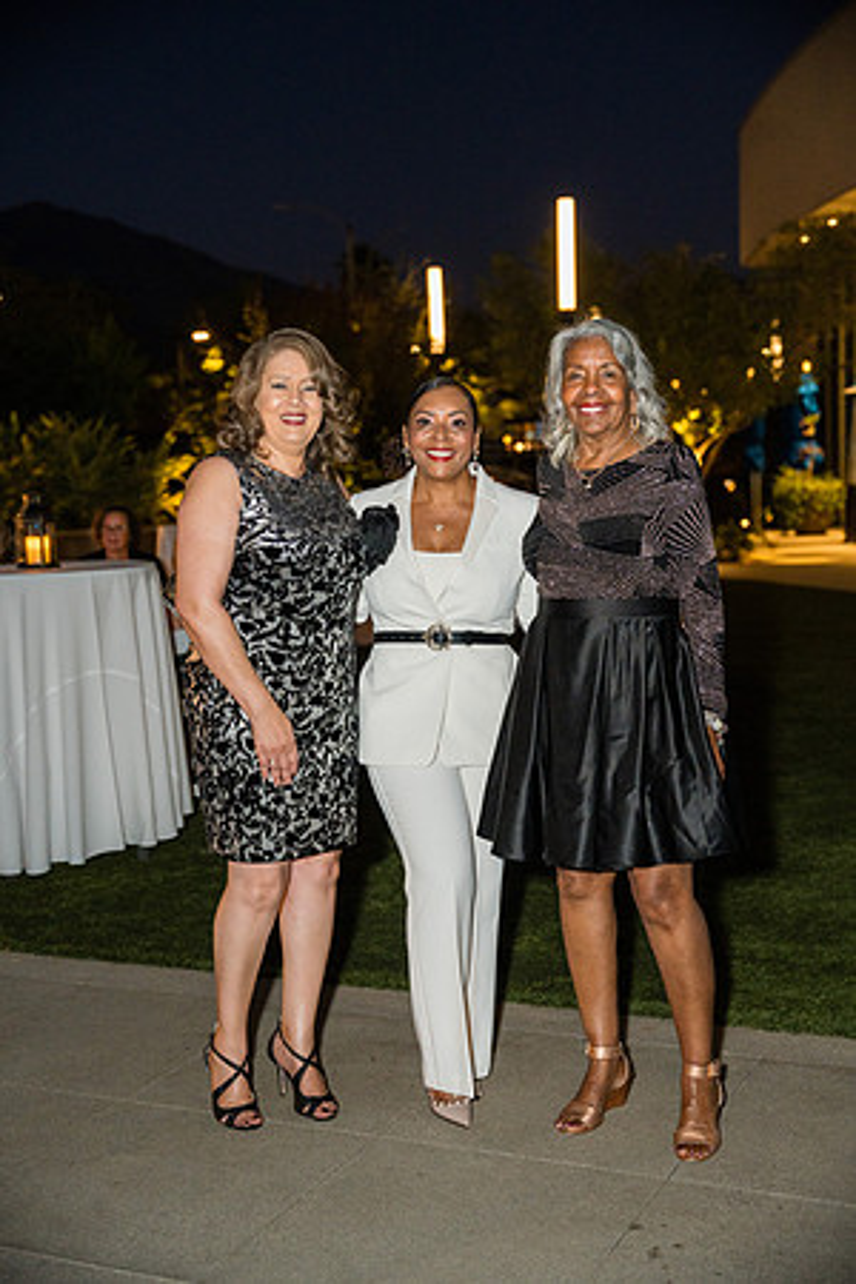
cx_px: 428
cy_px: 642
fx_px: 1712
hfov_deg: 28.1
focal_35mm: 48
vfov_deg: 41.1
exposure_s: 1/125
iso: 2500
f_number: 2.8
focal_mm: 48
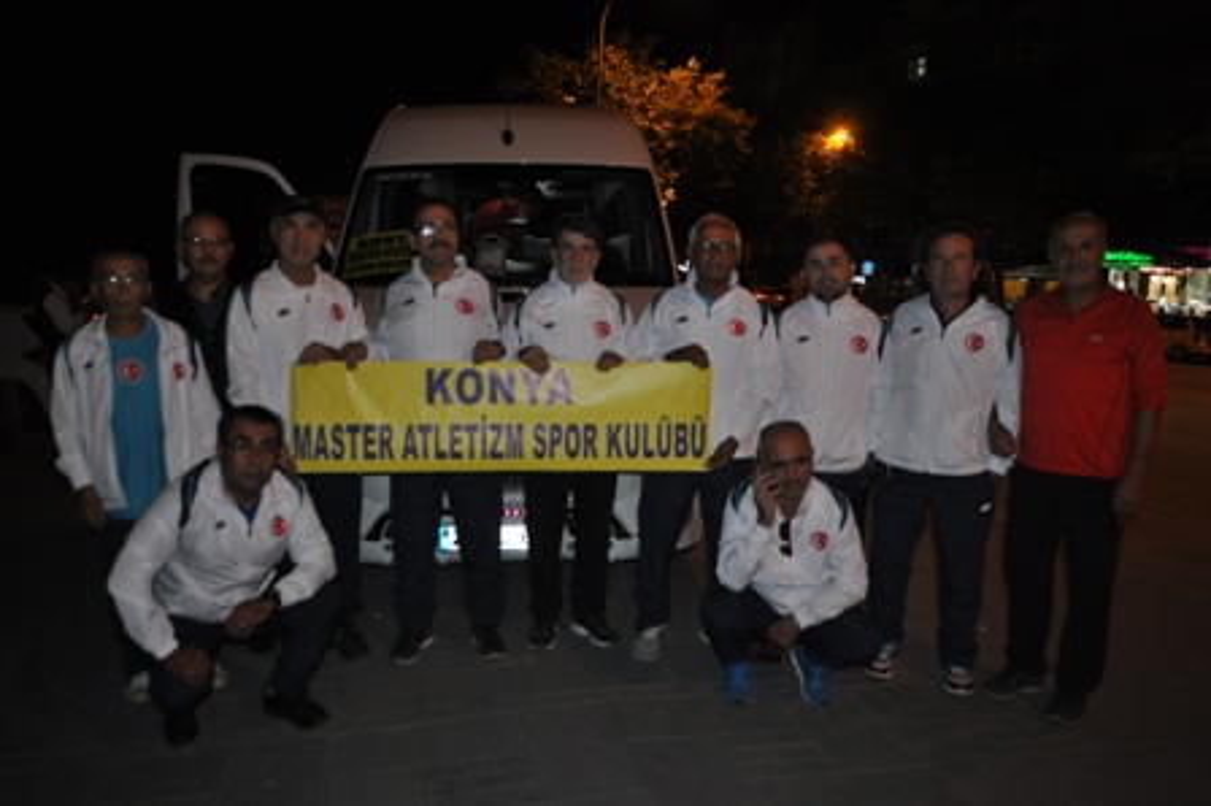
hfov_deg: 67.4
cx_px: 606
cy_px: 403
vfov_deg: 47.9
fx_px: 908
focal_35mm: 27
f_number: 3.5
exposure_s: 1/60
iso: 800
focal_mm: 18
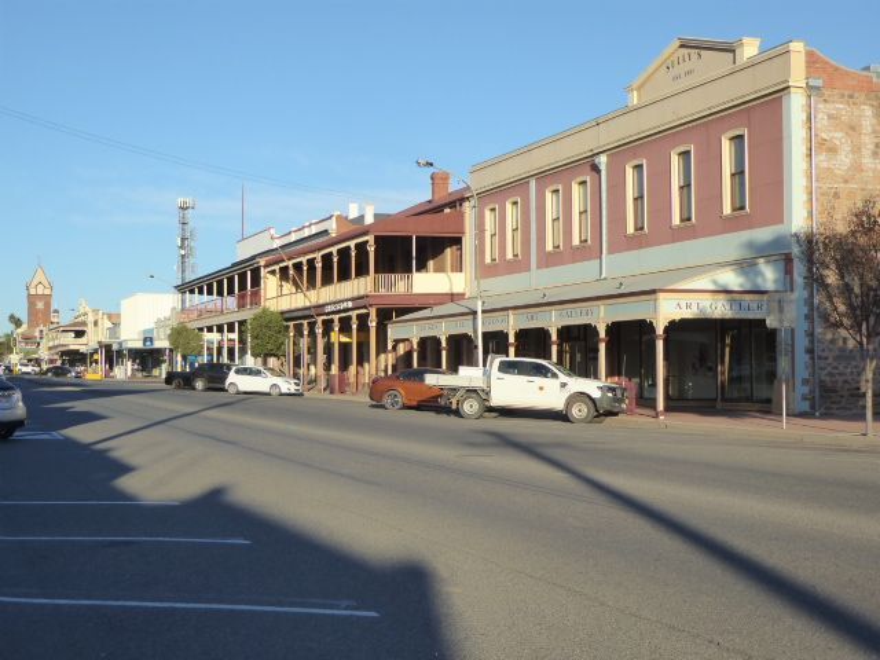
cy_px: 330
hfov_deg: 33.8
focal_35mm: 57
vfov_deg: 25.7
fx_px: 1449
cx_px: 440
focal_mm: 9.6
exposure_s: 1/500
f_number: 4.1
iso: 160
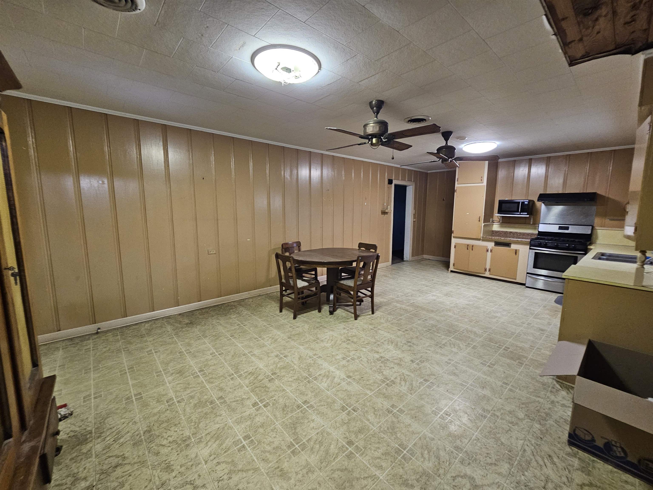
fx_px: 245
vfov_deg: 89.9
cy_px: 245
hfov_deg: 106.2
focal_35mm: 13
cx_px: 326
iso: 320
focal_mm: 2.2
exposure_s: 1/30
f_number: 2.2
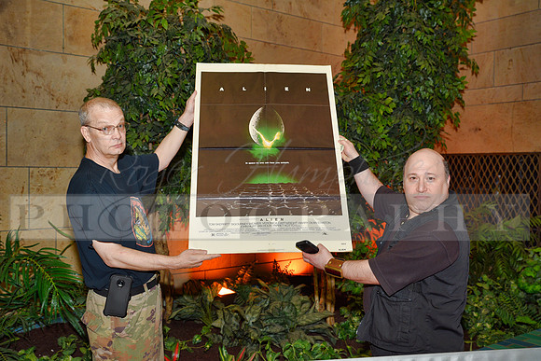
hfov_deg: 50.7
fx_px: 571
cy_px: 180
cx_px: 270
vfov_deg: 35.1
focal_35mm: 38
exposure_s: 1/60
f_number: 5
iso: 200
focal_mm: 38
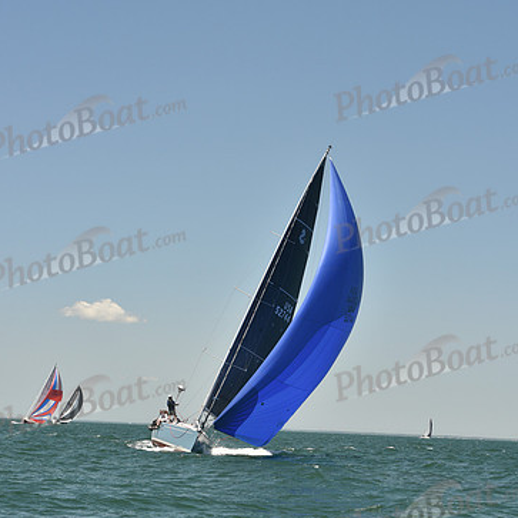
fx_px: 1727
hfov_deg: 17.1
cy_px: 311
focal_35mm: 102
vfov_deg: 17.0
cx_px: 260
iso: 250
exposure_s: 1/800
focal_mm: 75
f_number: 5
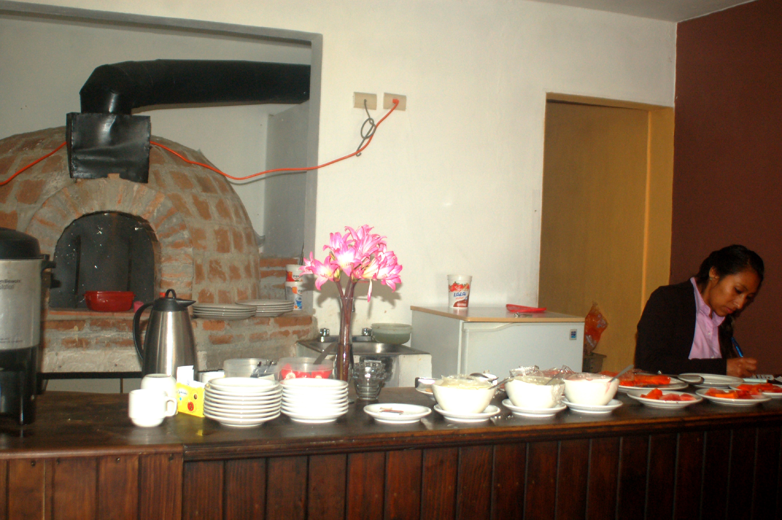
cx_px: 391
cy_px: 260
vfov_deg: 31.8
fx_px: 912
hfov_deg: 46.4
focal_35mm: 42
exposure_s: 1/60
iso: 400
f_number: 3.5
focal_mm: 28
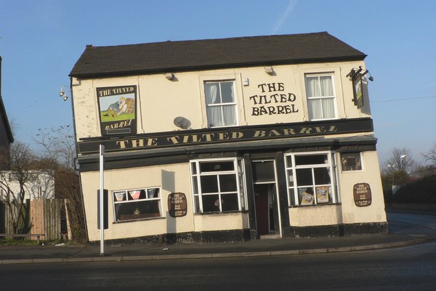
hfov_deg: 44.5
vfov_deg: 30.5
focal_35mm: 44
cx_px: 218
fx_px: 533
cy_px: 163
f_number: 6.3
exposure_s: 1/800
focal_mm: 7
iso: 200
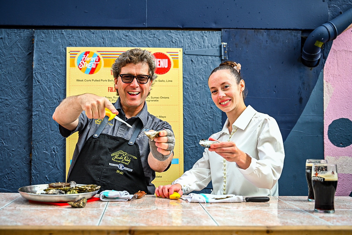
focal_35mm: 46
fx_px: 450
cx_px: 176
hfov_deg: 42.7
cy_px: 118
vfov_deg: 29.2
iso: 400
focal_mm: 46
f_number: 3.5
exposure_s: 1/500
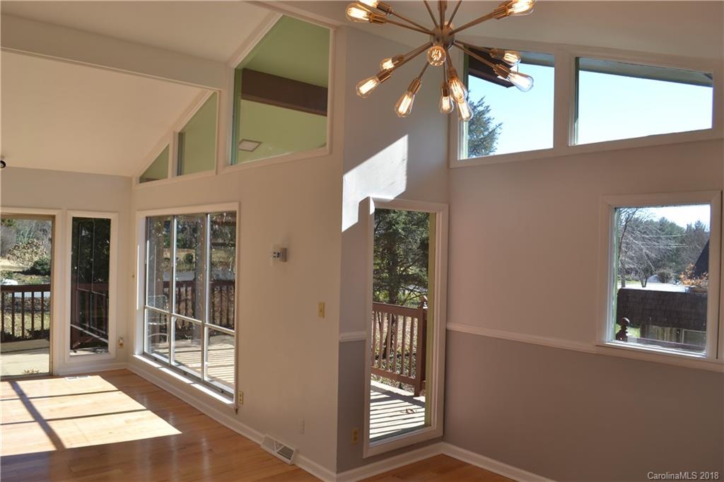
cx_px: 362
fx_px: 543
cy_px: 241
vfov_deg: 47.9
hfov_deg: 67.4
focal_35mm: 27
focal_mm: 18
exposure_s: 1/125
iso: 100
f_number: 6.3
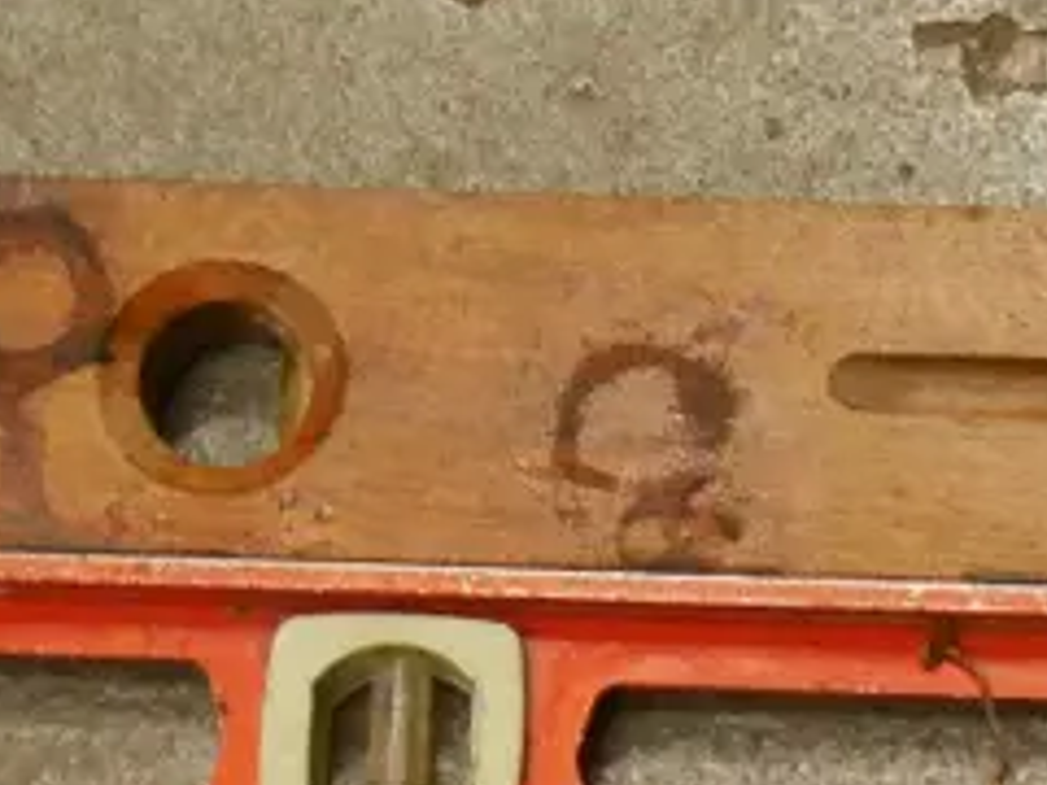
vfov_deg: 7.3
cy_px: 1585
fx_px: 5928
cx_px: 1431
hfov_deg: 9.9
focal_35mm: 196
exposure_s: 1/200
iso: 3200
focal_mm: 23
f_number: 4.9
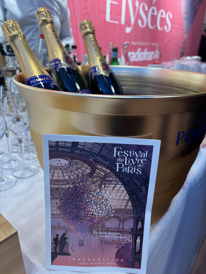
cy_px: 137
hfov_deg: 53.1
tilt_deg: -23.9
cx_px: 103
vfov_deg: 67.3
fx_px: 206
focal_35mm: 26
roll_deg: -2.5
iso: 100
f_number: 1.6
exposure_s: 1/50
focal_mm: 5.96
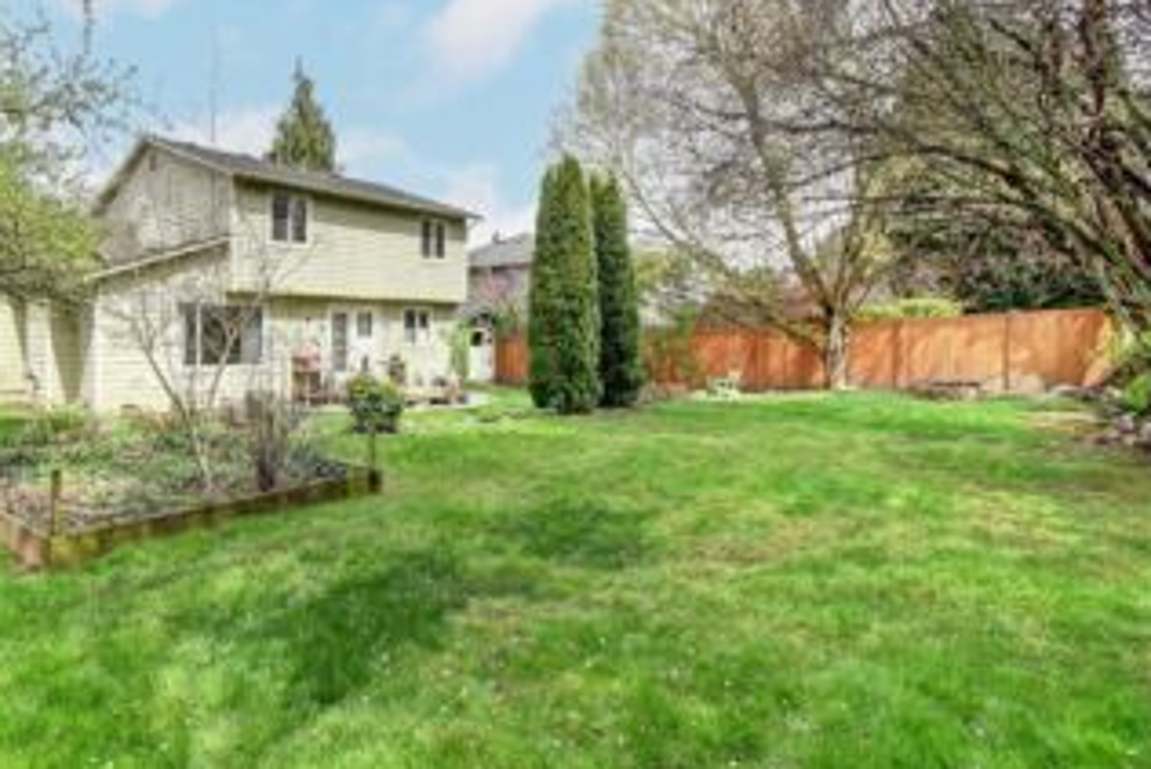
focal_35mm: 19
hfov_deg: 85.2
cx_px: 433
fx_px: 608
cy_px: 337
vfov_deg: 64.4
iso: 250
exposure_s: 1/25
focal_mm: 10
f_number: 11
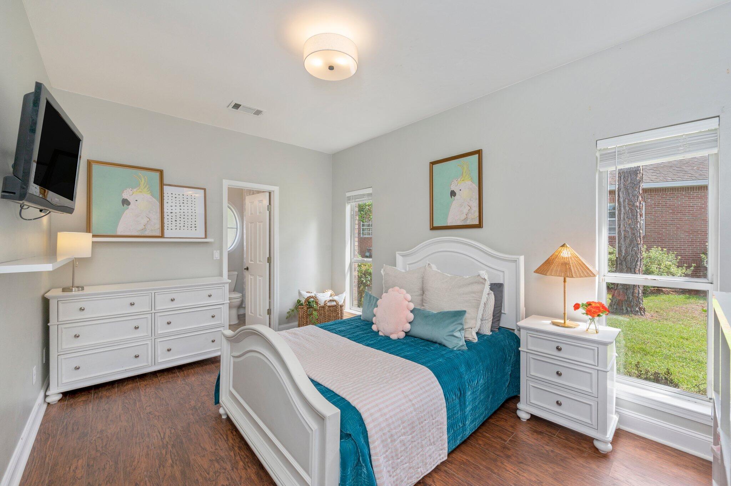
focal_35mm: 14
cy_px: 243
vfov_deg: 81.1
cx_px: 366
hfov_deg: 104.3
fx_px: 284
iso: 250
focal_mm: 14
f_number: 9
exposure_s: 1/40
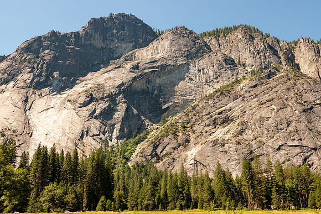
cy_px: 111
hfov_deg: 61.3
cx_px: 167
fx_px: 271
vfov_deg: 43.2
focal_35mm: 30
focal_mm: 10.18
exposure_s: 1/250
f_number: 7.1
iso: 100
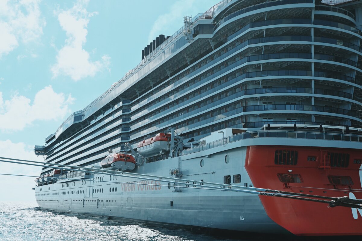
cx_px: 181
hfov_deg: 47.2
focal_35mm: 41
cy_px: 120
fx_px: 415
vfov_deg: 32.4
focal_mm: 27.5
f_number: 7.1
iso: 100
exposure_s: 1/400
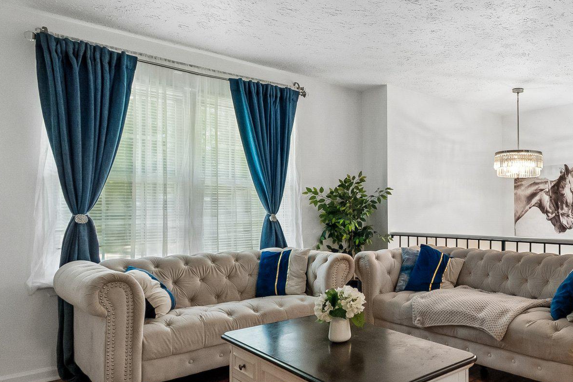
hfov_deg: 63.8
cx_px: 452
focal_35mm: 26
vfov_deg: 49.2
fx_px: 414
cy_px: 230
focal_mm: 10
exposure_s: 1/50
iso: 400
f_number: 5.6
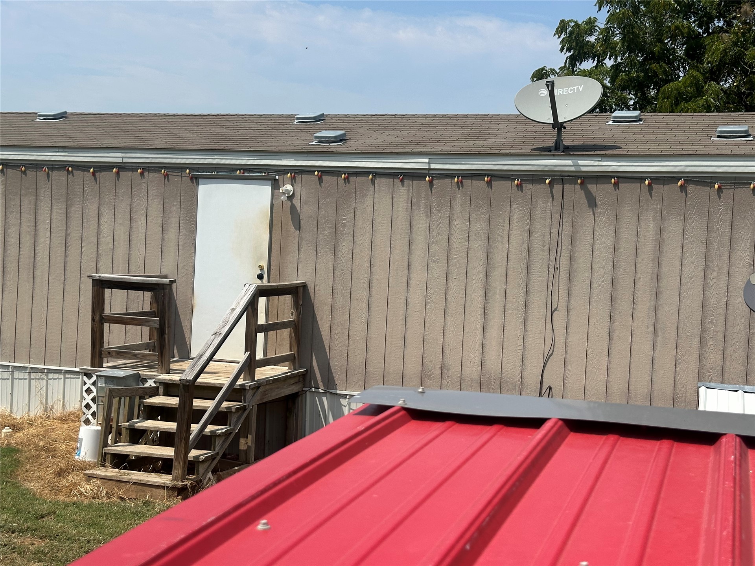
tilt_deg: -2.0
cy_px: 283
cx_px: 378
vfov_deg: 30.3
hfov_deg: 39.7
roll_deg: -2.8
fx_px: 1047
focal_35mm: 48
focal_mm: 6.86
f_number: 1.78
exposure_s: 1/5882
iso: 64
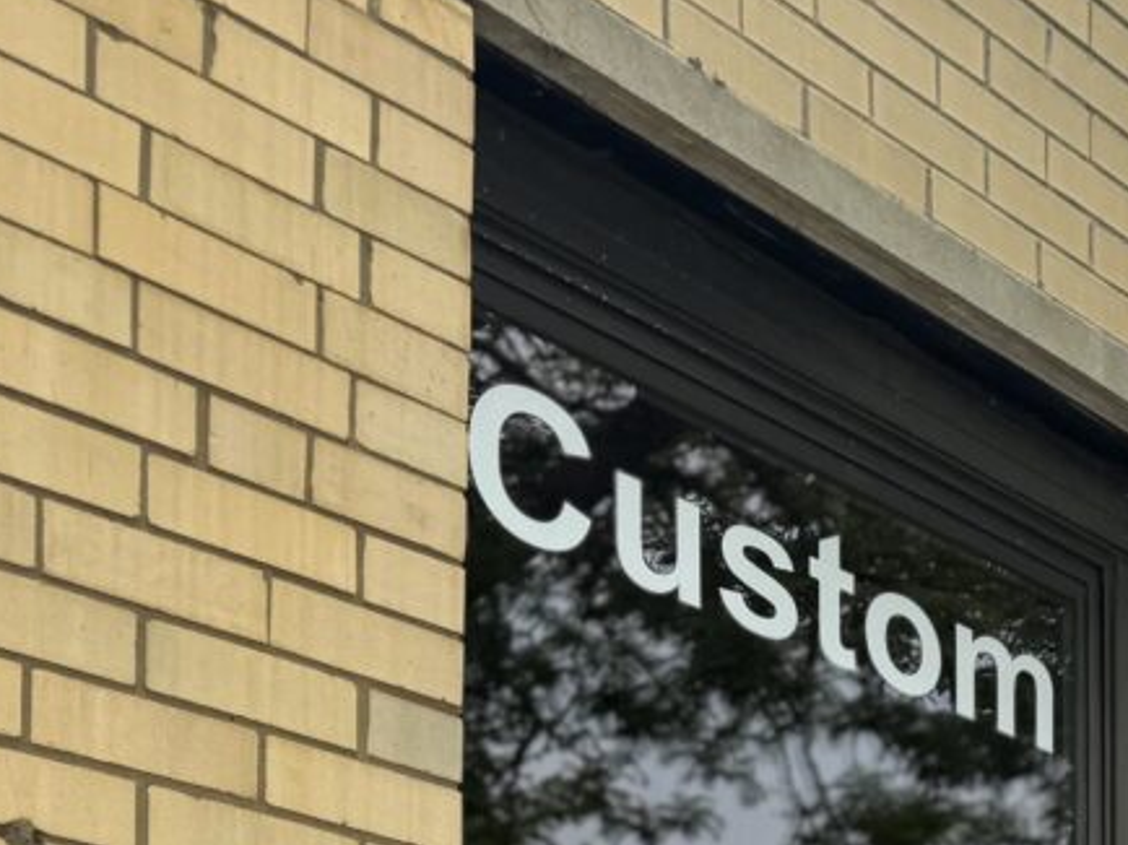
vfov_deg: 15.6
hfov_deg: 22.0
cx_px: 1310
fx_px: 2703
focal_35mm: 83
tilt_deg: +1.3
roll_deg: +0.2
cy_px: 1436
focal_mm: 6.76
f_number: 1.78
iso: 80
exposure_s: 1/1597
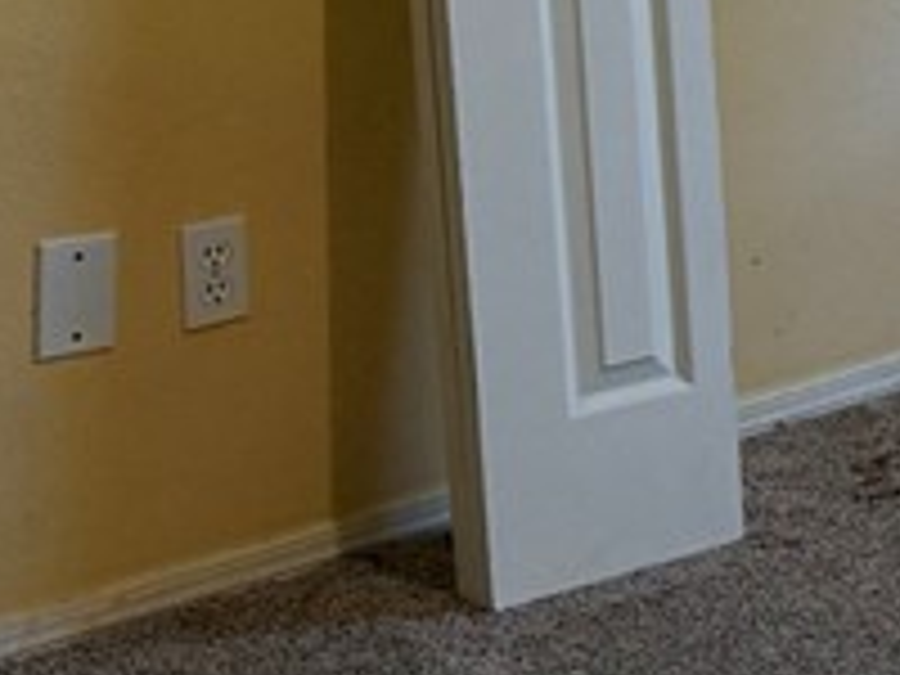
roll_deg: -1.1
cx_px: 1818
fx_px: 3198
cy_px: -230
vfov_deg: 11.7
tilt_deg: -7.0
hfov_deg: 13.6
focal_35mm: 123
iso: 250
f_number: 1.78
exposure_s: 1/60
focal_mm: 6.76
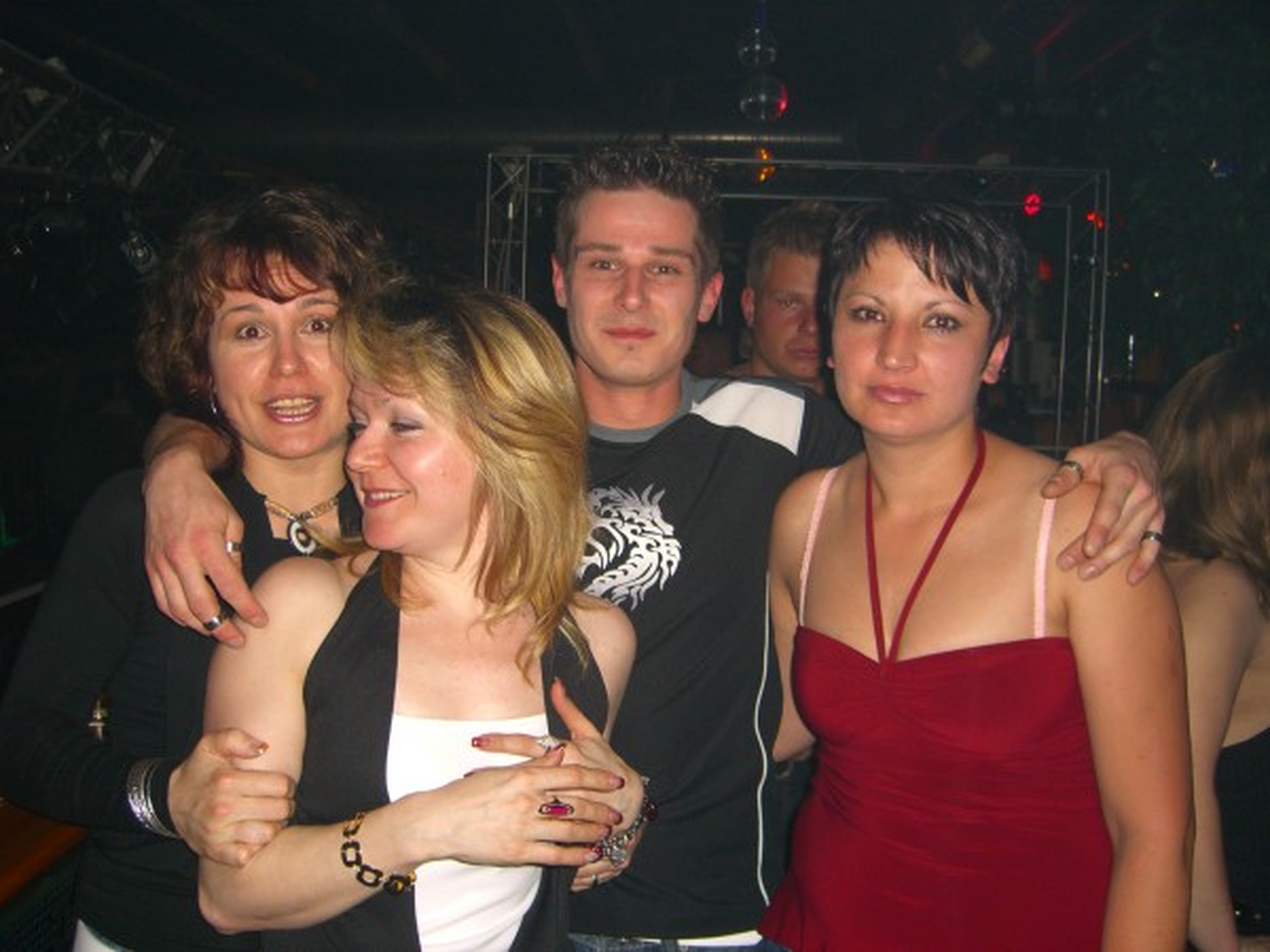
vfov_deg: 37.7
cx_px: 635
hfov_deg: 49.0
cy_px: 476
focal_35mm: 38
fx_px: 1394
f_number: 2.8
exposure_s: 1/60
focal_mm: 7.9
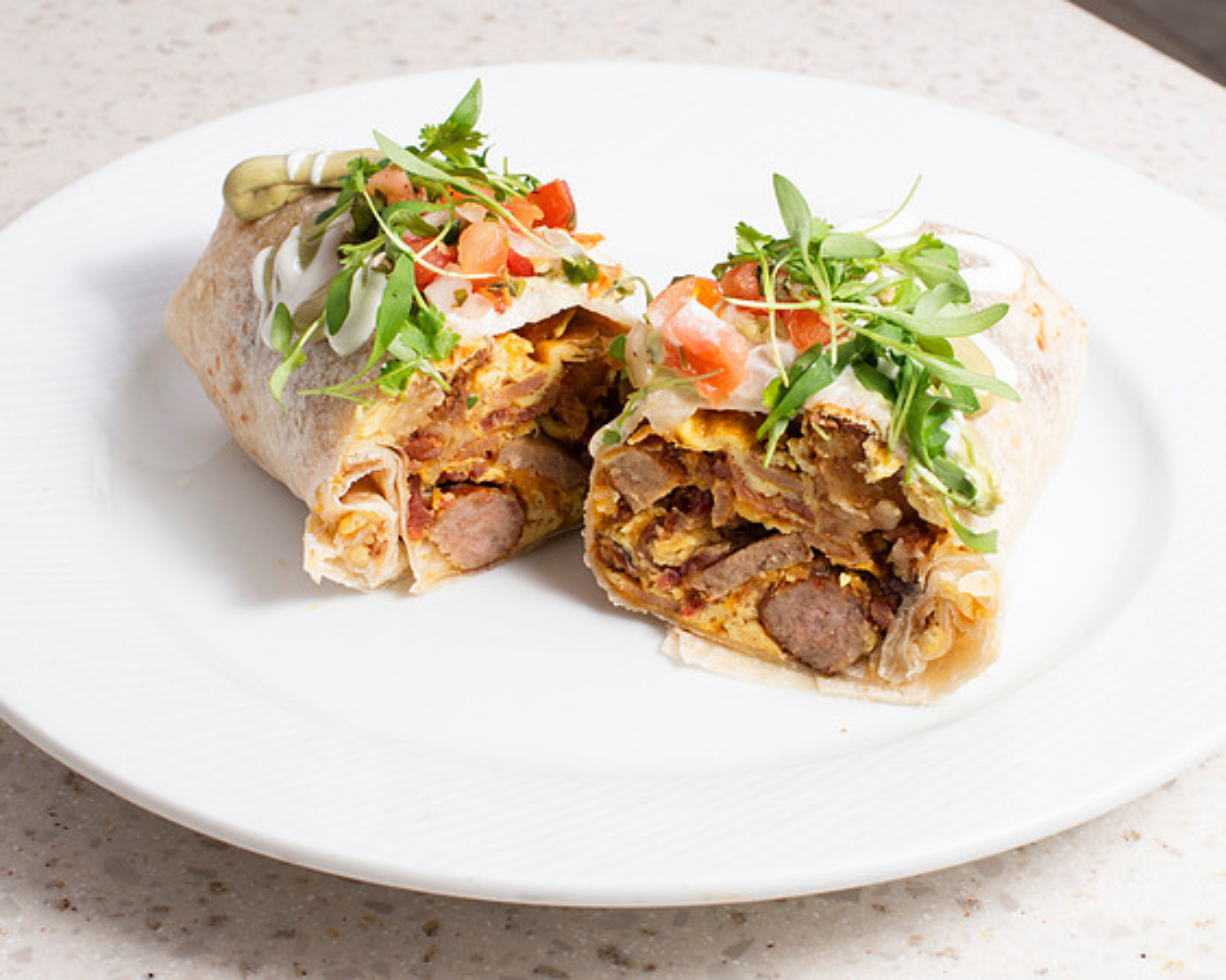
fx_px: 2450
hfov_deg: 28.0
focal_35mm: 68
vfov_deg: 22.6
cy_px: 470
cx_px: 734
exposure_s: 1/250
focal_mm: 50
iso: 200
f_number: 11
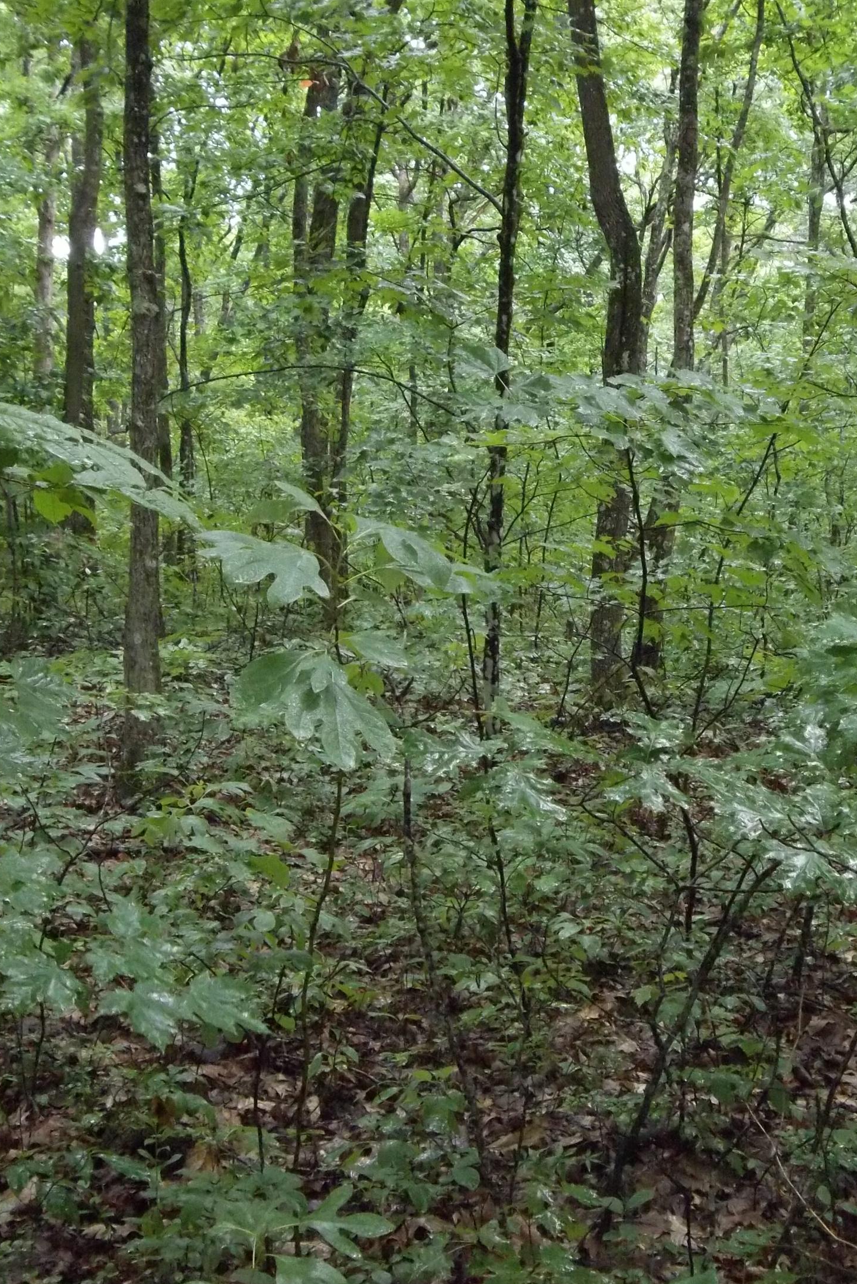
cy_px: 659
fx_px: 1892
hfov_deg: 25.3
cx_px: 605
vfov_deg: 37.5
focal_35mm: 53
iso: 400
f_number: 4
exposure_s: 1/40
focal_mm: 6.6
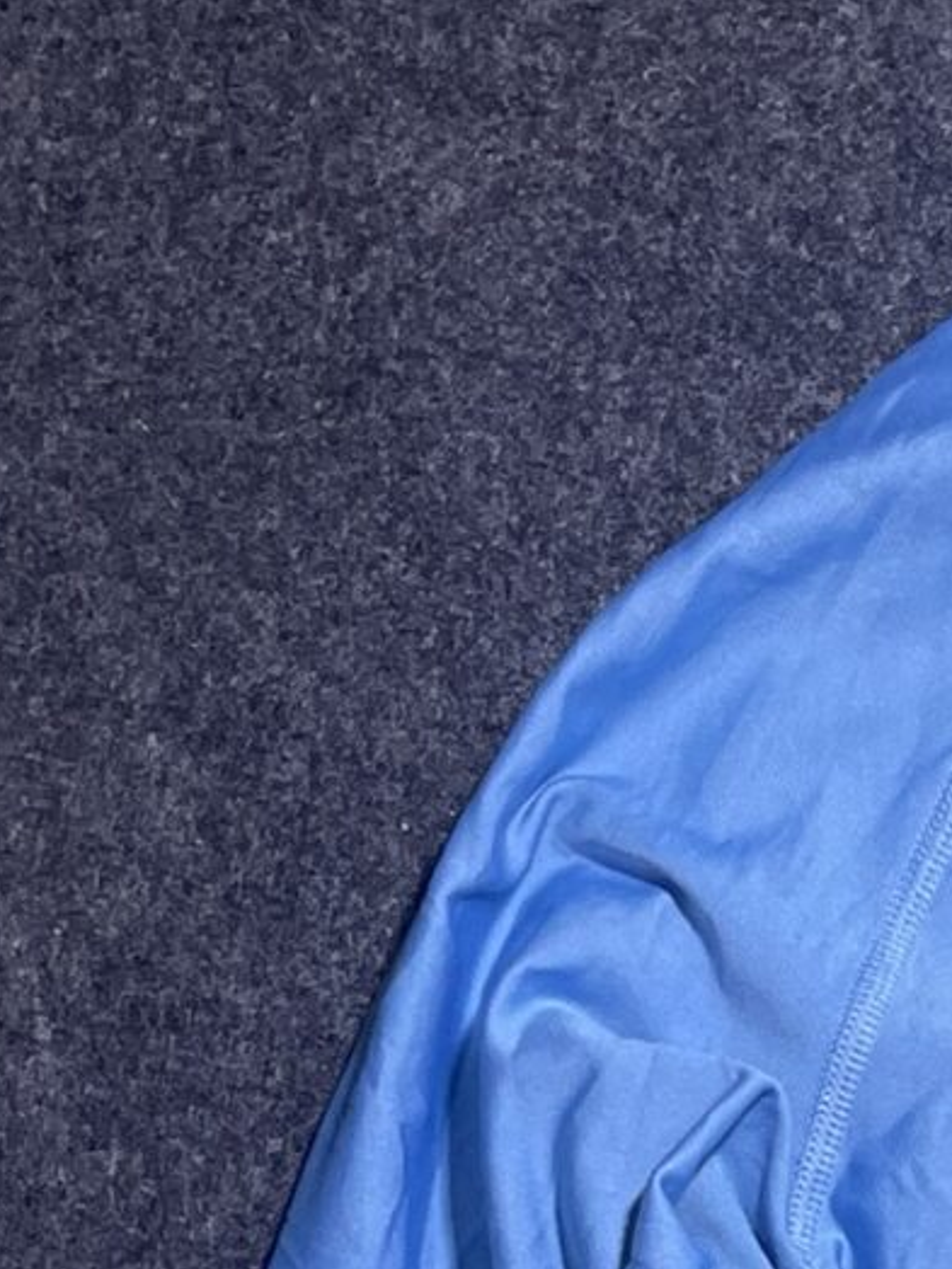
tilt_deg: -56.8
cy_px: 2238
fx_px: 4657
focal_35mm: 127
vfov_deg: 13.9
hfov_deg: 10.8
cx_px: 1788
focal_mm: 4.2
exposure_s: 1/121
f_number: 1.6
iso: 100
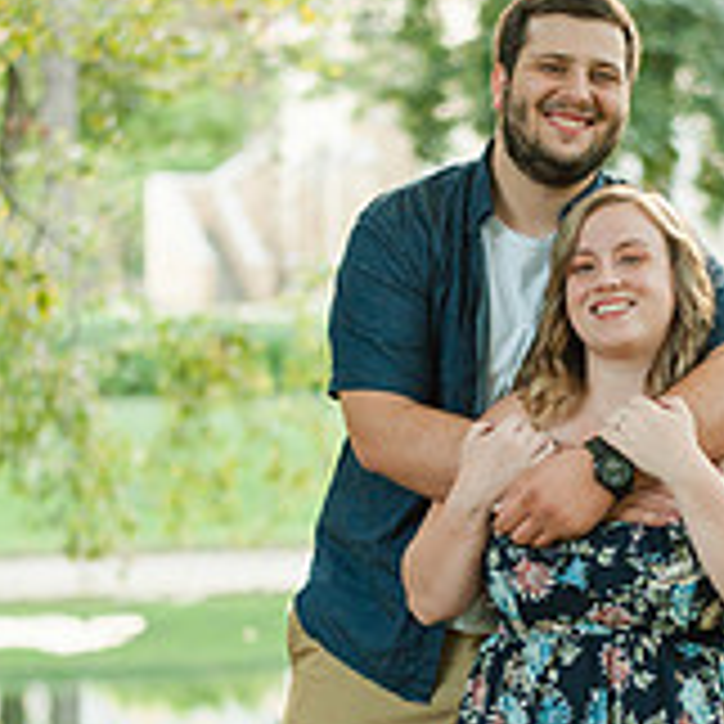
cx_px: 519
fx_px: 2816
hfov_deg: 14.6
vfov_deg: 14.6
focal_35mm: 119
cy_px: 544
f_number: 1.8
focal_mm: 50
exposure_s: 1/640
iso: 640
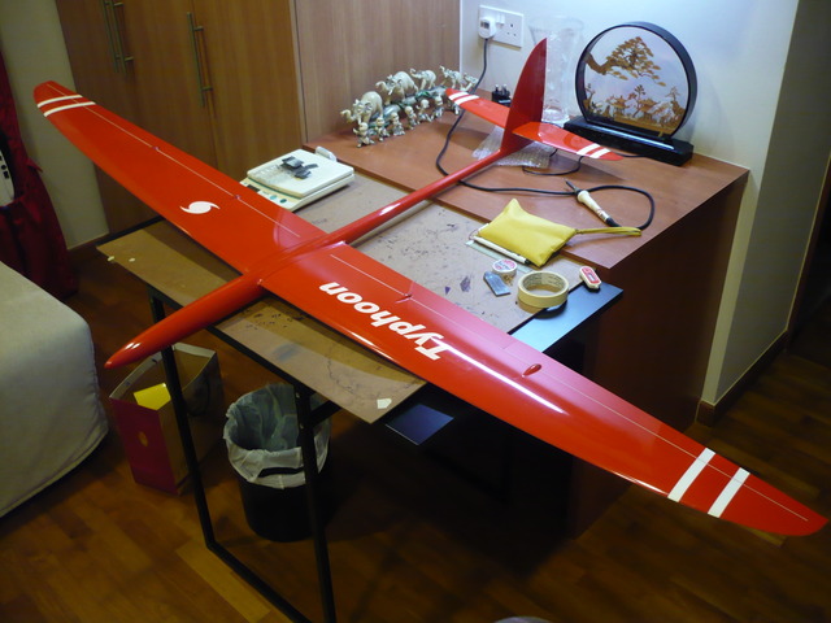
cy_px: 312
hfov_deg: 52.6
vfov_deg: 40.7
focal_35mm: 35
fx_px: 840
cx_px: 416
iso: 200
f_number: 2.8
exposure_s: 1/13
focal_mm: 5.8
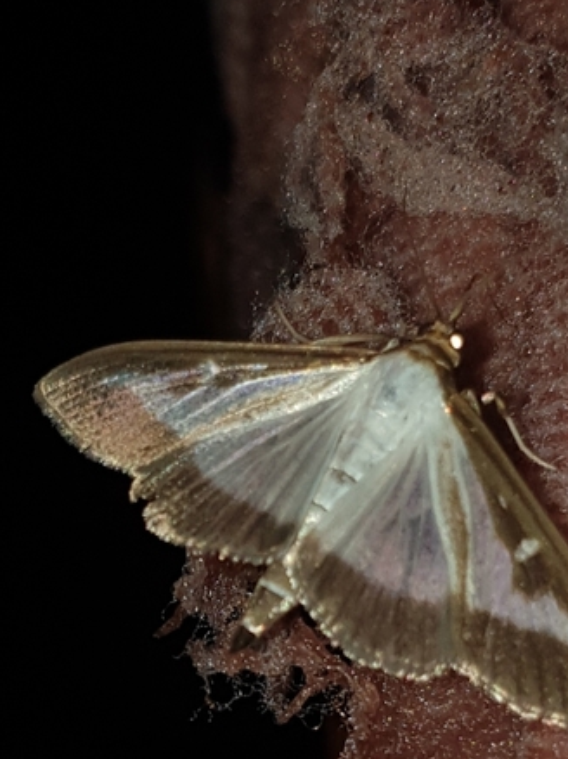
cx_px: 341
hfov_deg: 37.5
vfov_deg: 48.5
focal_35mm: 38
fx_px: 832
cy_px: 478
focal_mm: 4.3
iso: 50
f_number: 1.5
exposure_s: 1/356
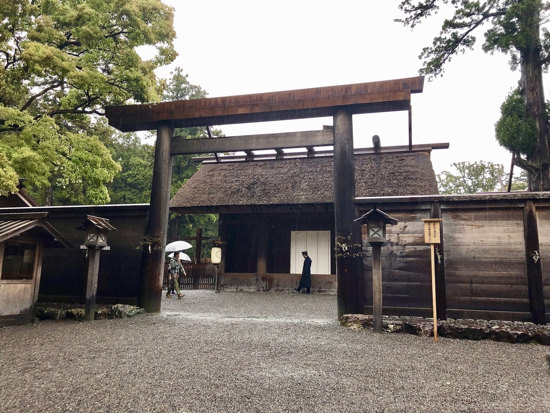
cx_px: 275
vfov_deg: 49.7
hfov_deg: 63.4
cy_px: 206
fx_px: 445
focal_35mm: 28
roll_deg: -1.1
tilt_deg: +9.9
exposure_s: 1/20
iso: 40
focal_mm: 3.99
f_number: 1.8
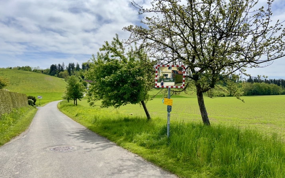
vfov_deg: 44.4
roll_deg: -1.6
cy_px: 102
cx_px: 144
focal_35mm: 28
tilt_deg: -1.5
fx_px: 217
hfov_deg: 66.5
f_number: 1.5
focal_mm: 5.7
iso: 50
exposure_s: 1/4274
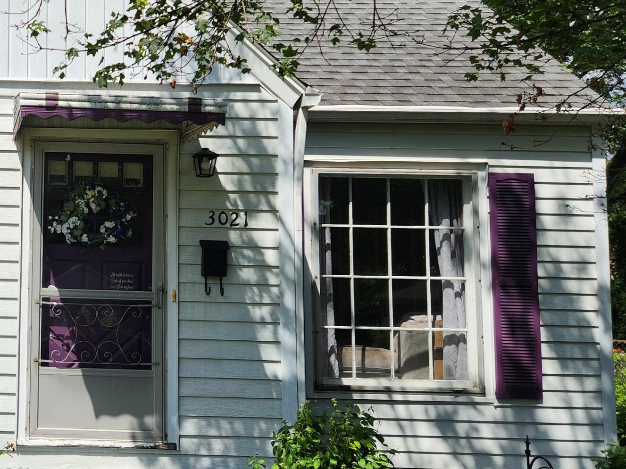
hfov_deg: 33.4
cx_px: -13
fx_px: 940
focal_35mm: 52
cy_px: 183
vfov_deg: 28.0
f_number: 1.8
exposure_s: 1/2060
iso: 20
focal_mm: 5.4
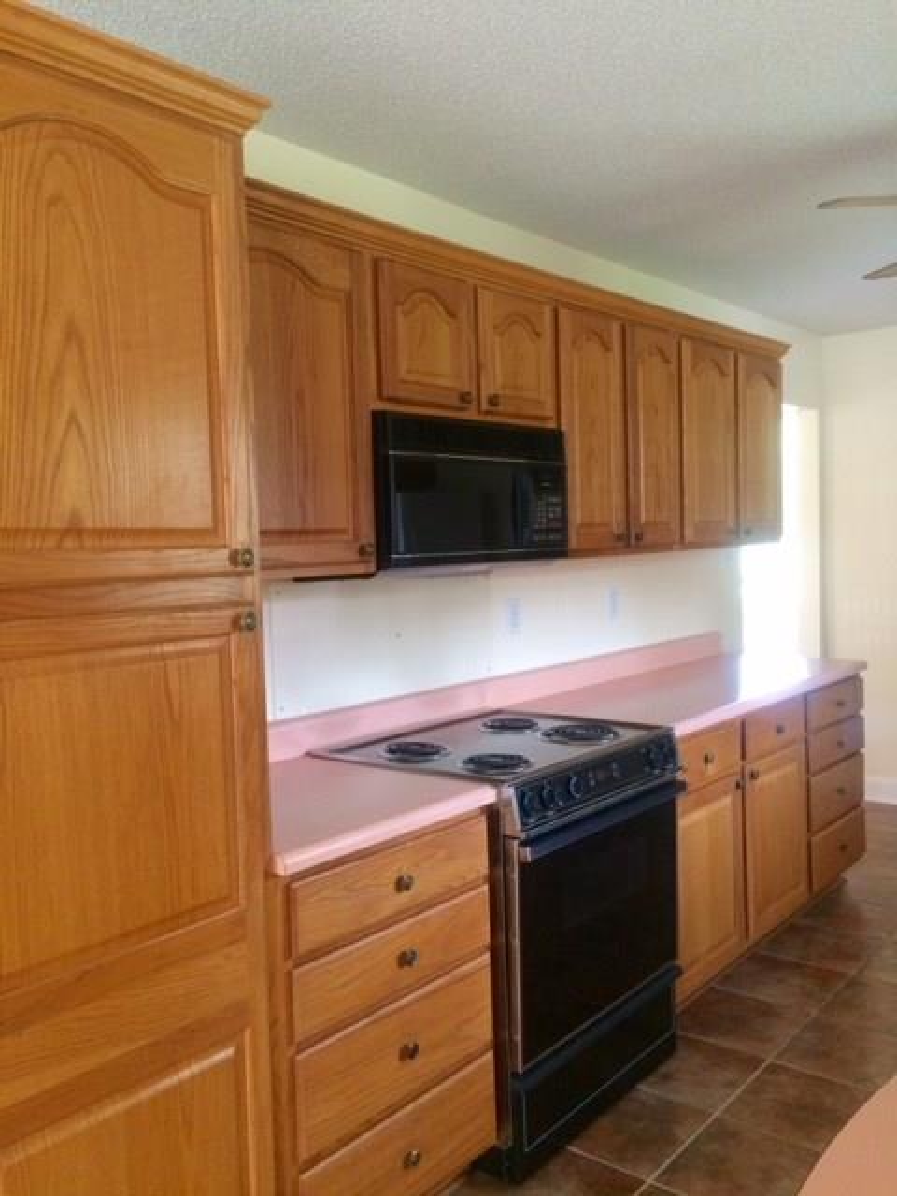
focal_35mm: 29
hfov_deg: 48.2
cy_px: 598
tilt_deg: -5.2
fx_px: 1002
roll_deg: +0.2
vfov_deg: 61.7
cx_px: 448
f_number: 2.2
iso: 250
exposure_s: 1/30
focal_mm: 4.15
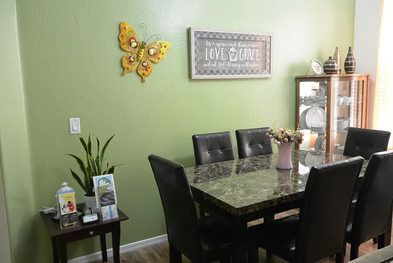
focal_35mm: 30
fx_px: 328
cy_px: 134
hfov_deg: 61.8
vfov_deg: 43.8
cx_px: 199
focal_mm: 11
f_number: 3.5
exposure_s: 1/60
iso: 800
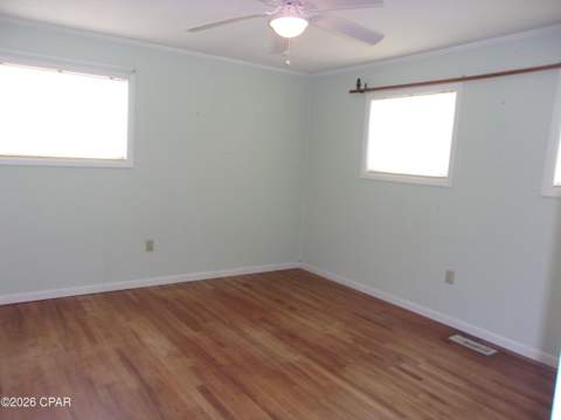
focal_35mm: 27
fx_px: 437
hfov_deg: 65.4
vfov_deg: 51.3
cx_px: 280
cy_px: 210
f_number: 3
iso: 200
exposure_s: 1/34
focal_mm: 4.9
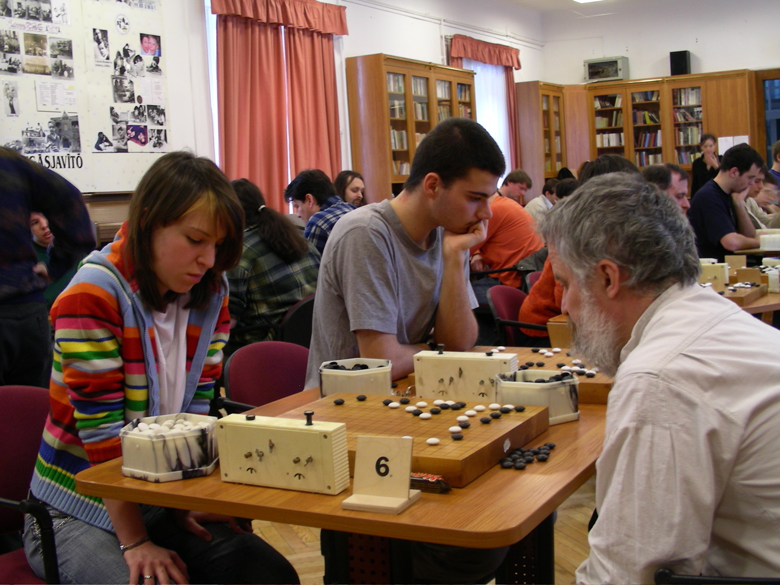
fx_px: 1082
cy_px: 292
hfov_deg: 39.7
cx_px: 390
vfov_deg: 30.3
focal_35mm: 48
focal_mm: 8
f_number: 3.5
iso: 50
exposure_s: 1/4.3
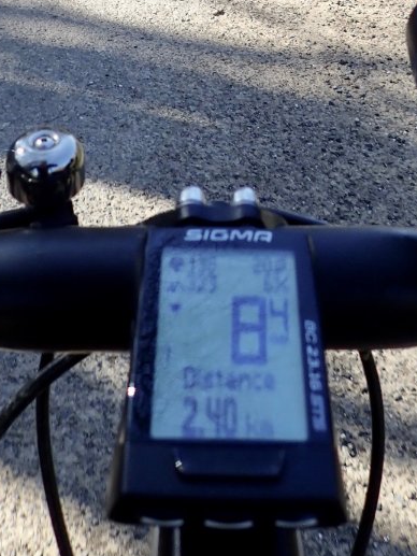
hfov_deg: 25.2
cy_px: -26
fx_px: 931
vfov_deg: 30.4
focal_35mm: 58
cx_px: 228
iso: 100
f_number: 2.8
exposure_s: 1/320
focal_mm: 4.5
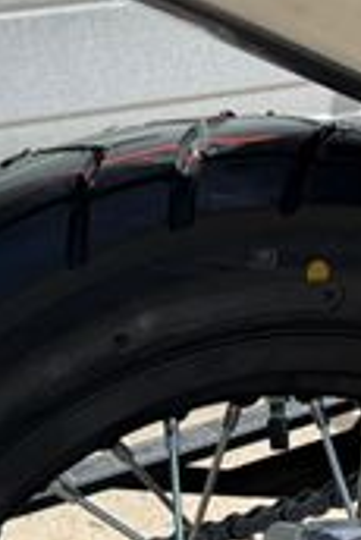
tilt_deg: -36.0
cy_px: 697
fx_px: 1396
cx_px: 345
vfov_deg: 20.1
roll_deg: +0.9
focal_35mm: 93
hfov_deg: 14.5
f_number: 1.78
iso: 80
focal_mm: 6.76
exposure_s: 1/1901
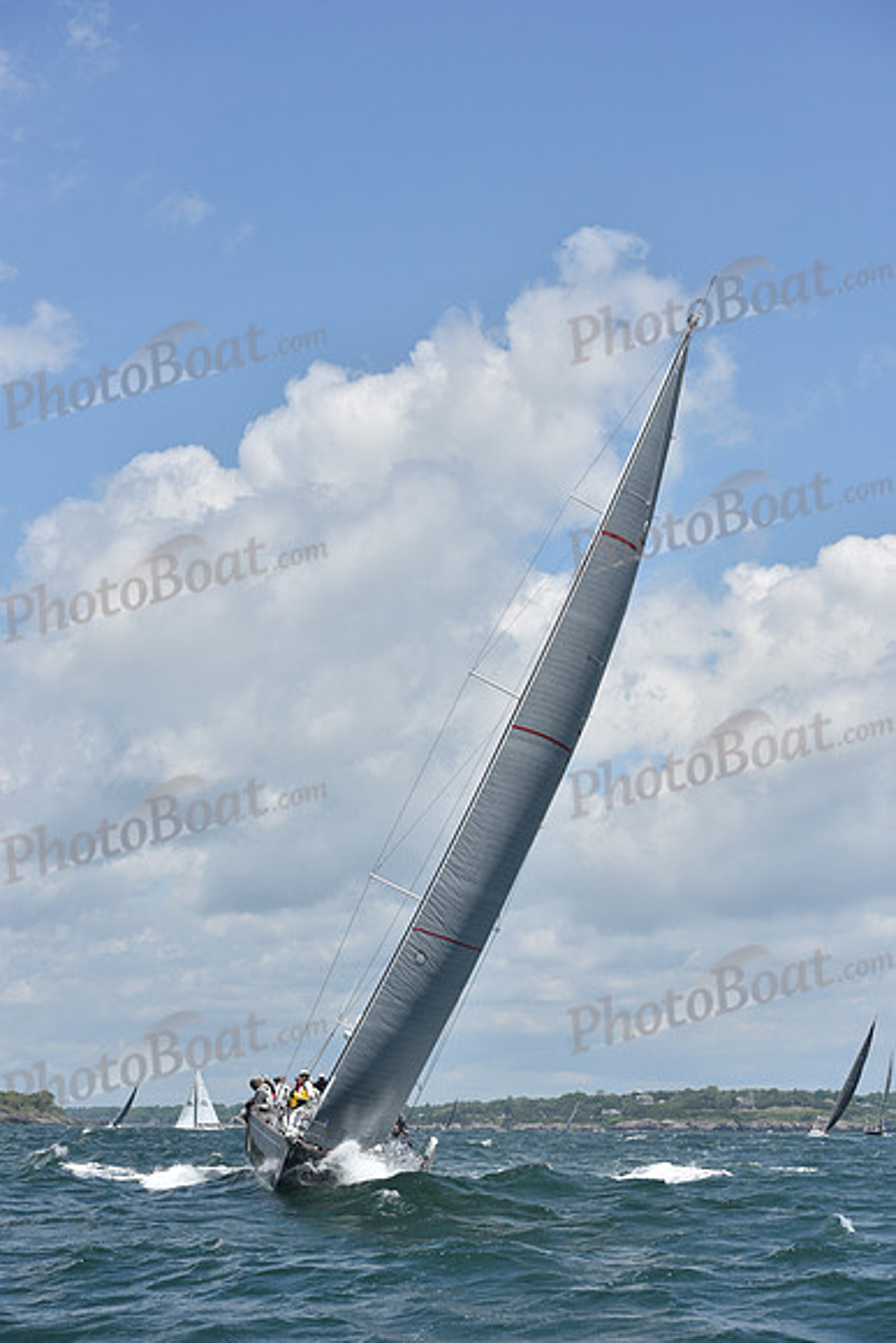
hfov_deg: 19.5
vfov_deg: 28.8
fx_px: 2612
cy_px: 672
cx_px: 448
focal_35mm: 70
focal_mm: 70
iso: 250
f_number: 8
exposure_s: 1/1250
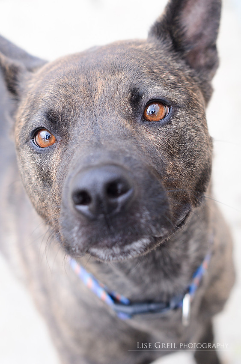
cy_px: 182
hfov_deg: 18.1
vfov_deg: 27.0
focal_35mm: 75
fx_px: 756
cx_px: 120
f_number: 3.5
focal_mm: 50
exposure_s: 1/400
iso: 400
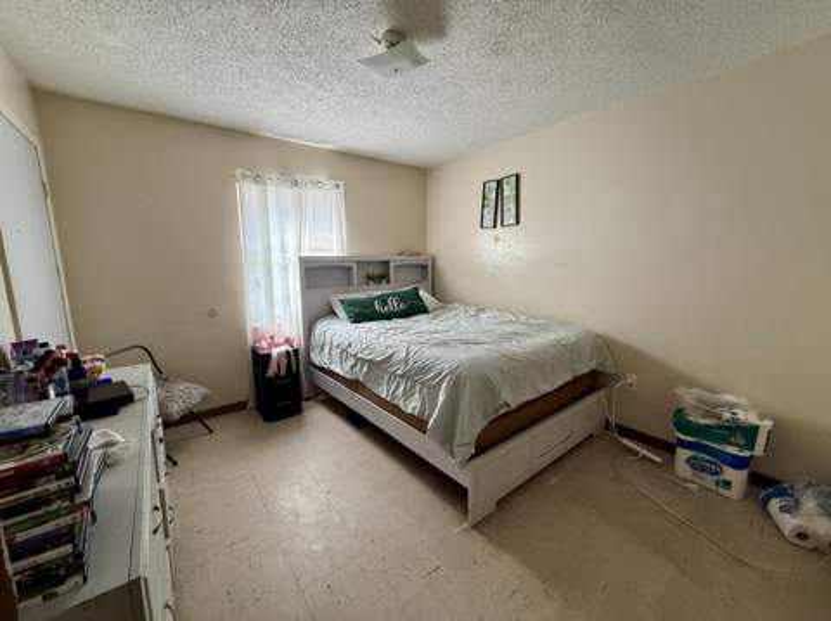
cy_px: 310
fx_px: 336
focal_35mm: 14
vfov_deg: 85.6
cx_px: 416
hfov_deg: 102.1
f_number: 2.2
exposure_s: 1/99
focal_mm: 2.22
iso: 160
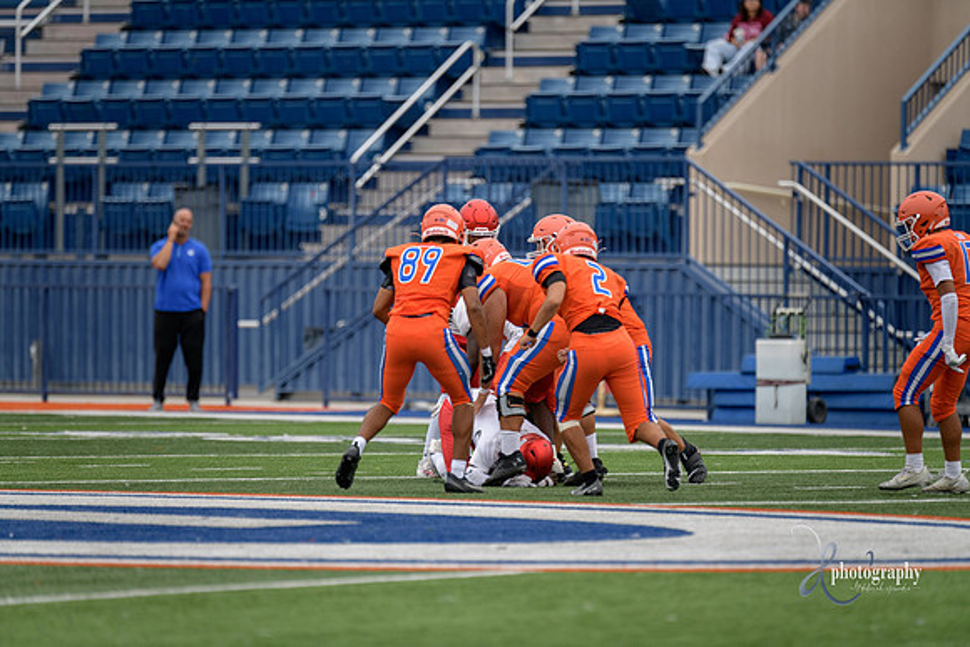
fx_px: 7276
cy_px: 324
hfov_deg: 7.6
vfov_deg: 5.1
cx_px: 485
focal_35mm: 270
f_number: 2.8
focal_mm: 270
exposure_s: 1/800
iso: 280
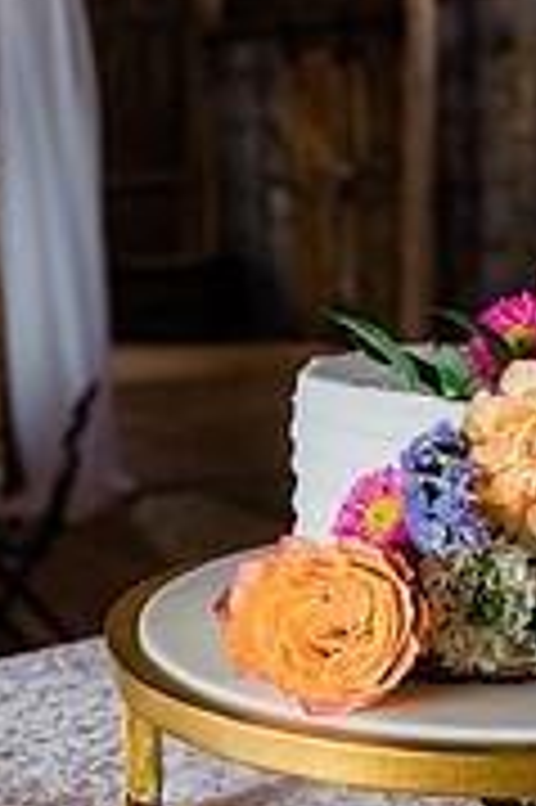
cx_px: 372
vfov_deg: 26.0
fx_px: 1745
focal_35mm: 78
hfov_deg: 17.4
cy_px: 473
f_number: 4.5
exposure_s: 1/200
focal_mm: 31
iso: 320
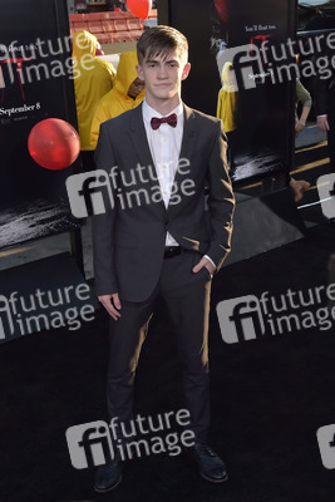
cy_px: 251
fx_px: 669
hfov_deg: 28.1
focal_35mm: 48
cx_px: 168
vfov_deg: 41.1
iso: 500
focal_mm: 48
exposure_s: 1/320
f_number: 6.3
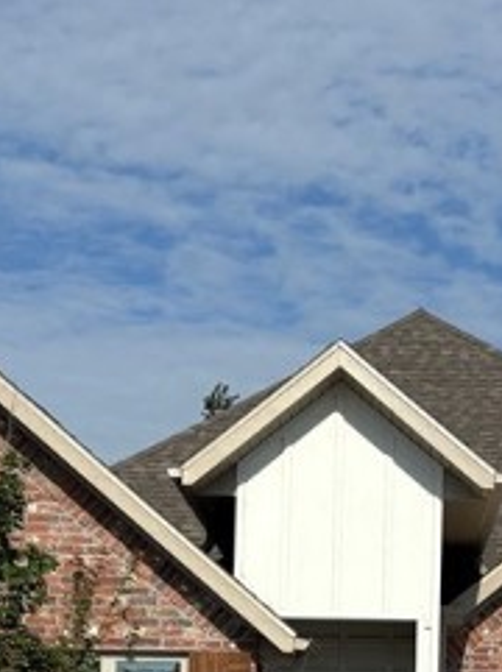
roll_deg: -3.2
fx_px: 1609
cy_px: 689
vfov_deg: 22.6
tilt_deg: +3.0
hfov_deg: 17.7
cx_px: 349
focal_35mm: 83
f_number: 1.6
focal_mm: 5.96
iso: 50
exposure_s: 1/6329
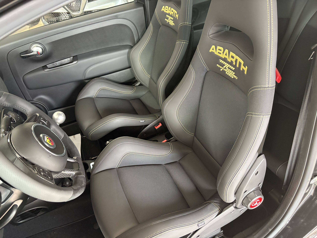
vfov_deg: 53.1
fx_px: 238
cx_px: 158
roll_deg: +7.1
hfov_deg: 67.3
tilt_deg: -39.5
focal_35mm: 26
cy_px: 119
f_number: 1.6
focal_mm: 5.96
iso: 500
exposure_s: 1/60
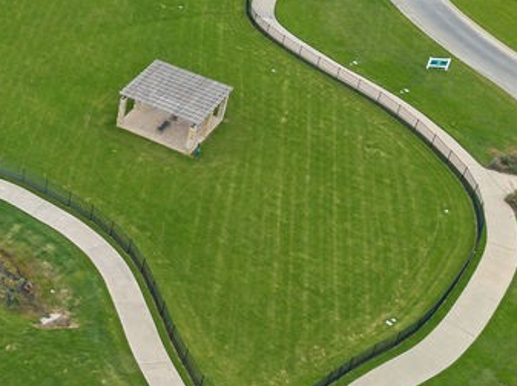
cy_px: 100
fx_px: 1089
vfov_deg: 20.0
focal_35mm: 73
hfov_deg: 23.8
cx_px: -141
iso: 100
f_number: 1.8
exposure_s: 1/200
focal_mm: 8.67
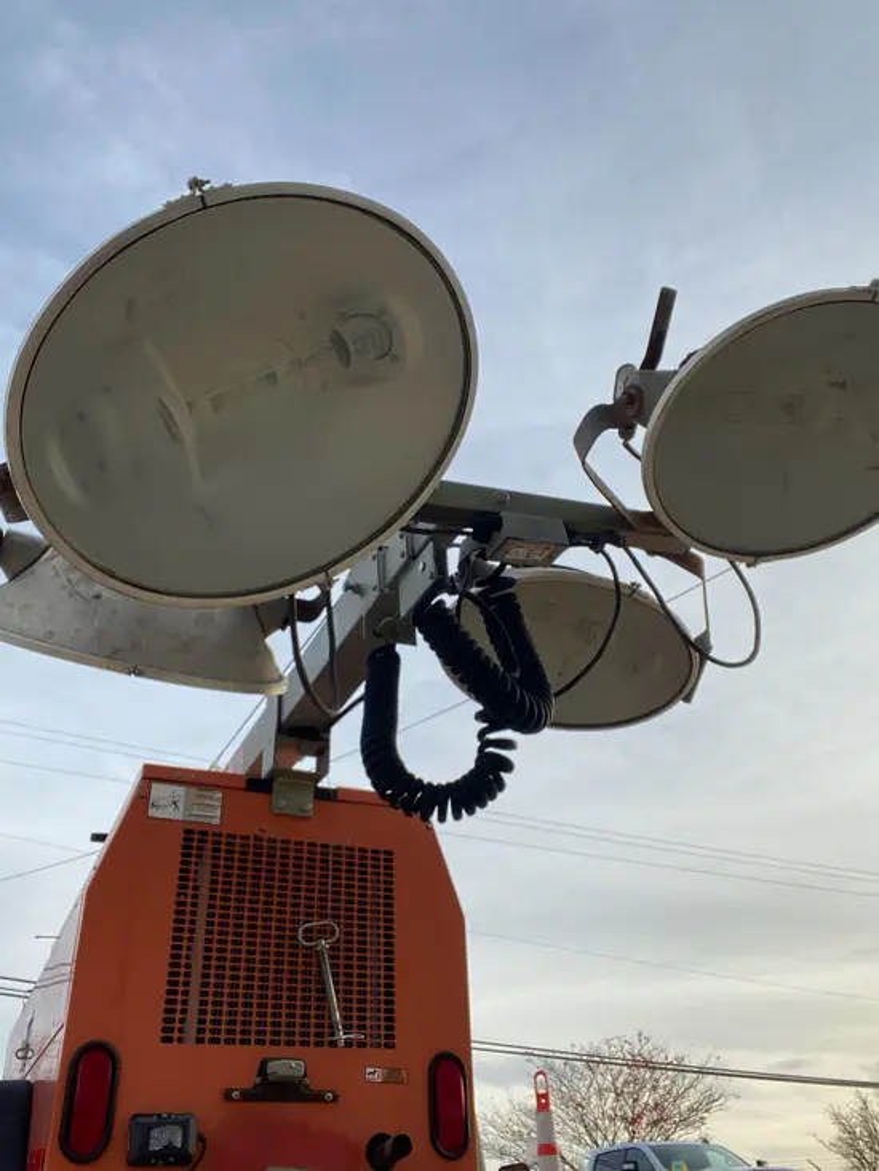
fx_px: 1015
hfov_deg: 46.8
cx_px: 440
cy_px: 586
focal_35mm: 30
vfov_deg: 60.0
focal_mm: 2.71
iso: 25
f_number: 2.2
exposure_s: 1/246
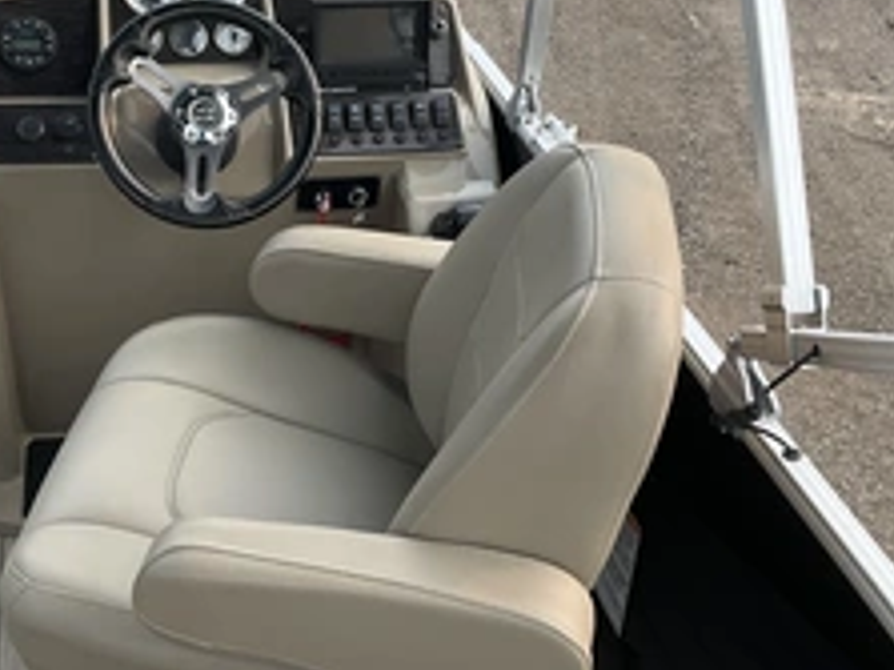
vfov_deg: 27.8
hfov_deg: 36.6
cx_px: 325
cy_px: 217
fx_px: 1342
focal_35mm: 52
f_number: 1.8
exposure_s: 1/241
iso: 20
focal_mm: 3
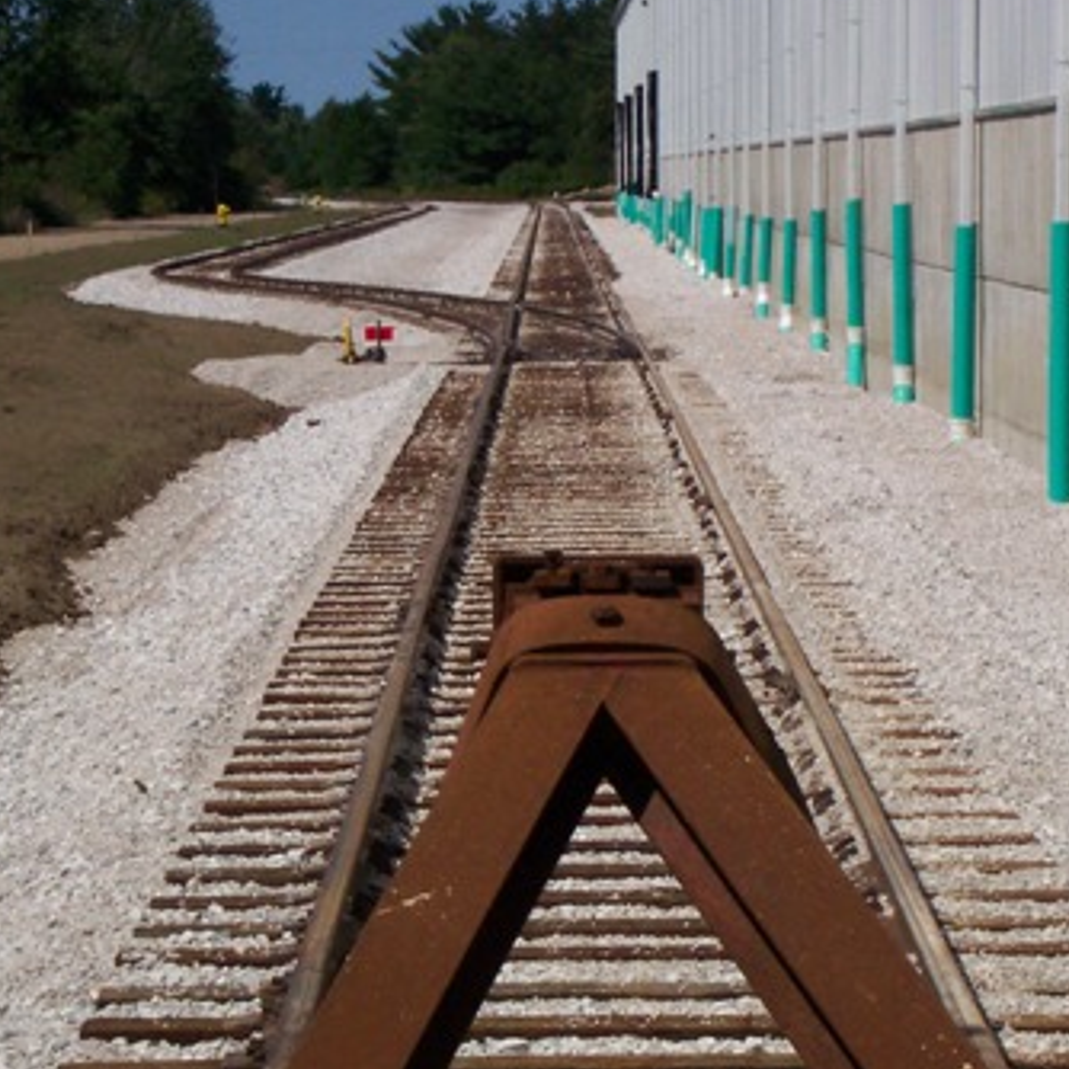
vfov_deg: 10.2
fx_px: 5975
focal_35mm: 171
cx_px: 539
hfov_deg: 10.2
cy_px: 512
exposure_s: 1/250
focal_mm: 21.2
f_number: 13
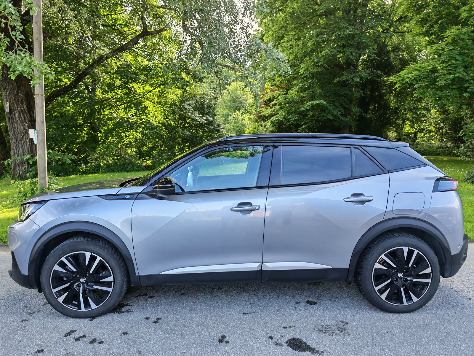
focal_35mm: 23
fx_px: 315
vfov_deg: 58.9
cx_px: 237
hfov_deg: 73.9
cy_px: 178
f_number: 1.6
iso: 50
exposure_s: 1/230
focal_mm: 6.55
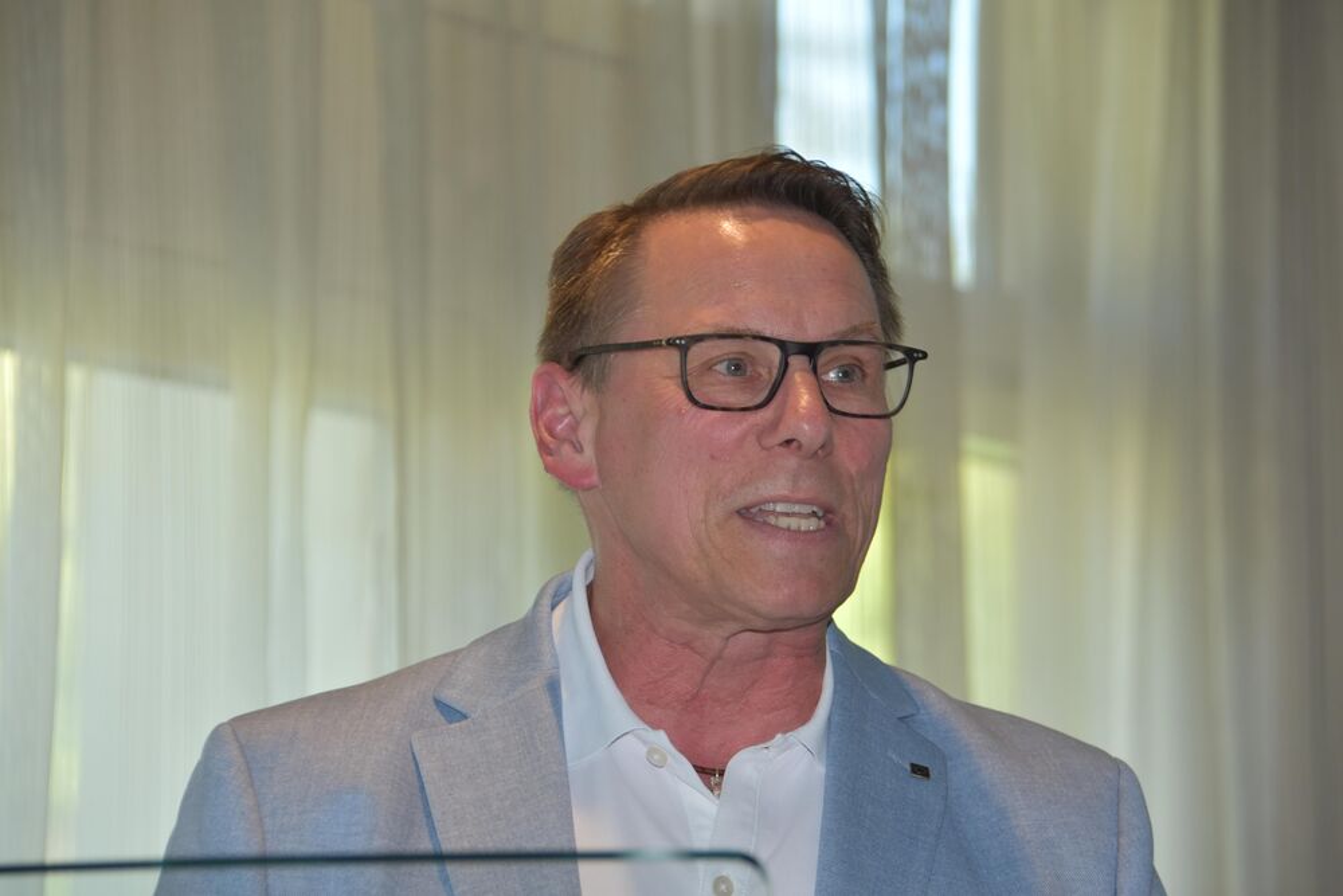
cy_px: 448
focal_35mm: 202
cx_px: 672
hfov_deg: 10.2
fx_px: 7555
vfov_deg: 6.8
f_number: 5.6
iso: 400
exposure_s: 1/60
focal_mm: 135
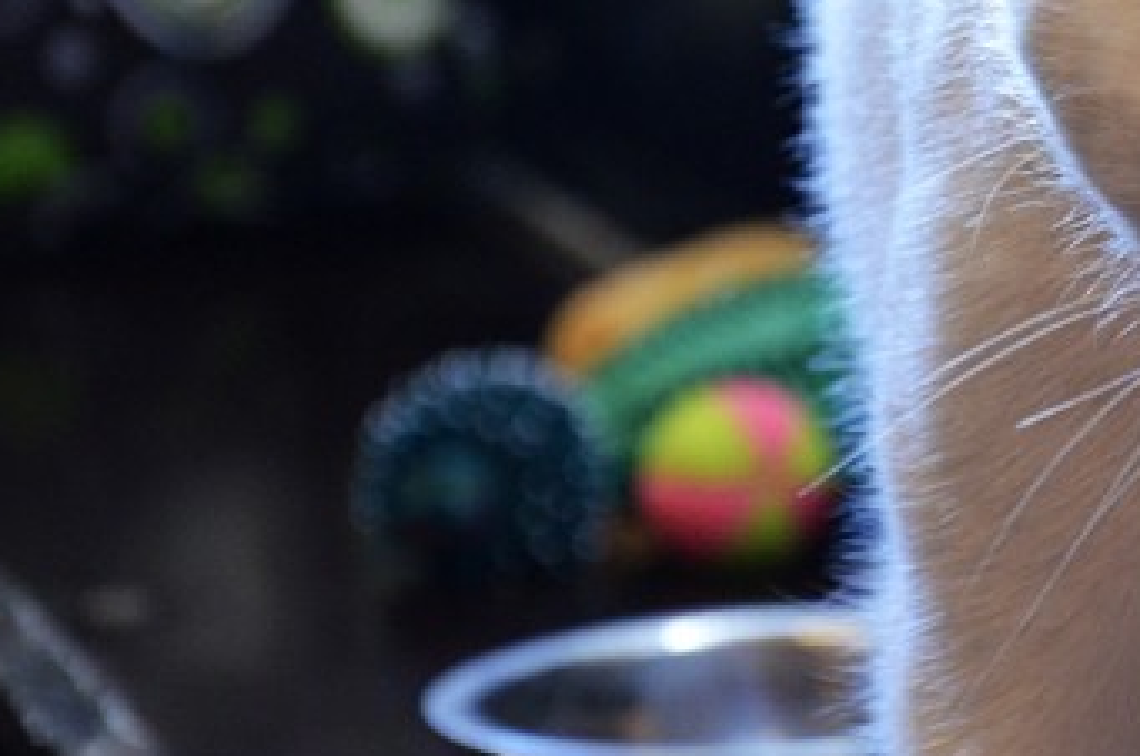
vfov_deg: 4.1
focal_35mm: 335
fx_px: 10590
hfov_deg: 6.1
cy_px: 187
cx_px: 1158
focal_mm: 105
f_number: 5.6
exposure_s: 1/80
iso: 1600
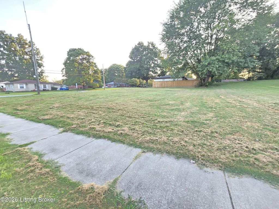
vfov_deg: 89.9
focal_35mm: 13
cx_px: 140
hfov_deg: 106.2
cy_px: 104
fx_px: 105
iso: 100
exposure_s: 1/60
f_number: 2.2
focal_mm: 2.2
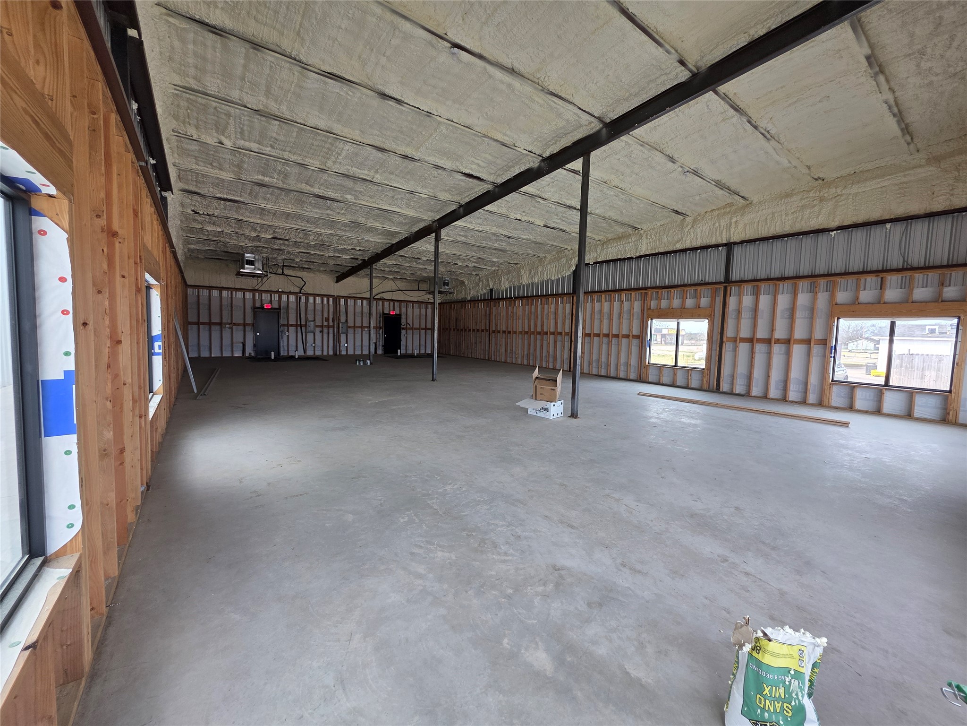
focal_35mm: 13
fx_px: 363
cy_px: 363
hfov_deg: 106.2
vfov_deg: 89.9
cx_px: 484
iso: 50
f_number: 1.9
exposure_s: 1/120
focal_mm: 2.2
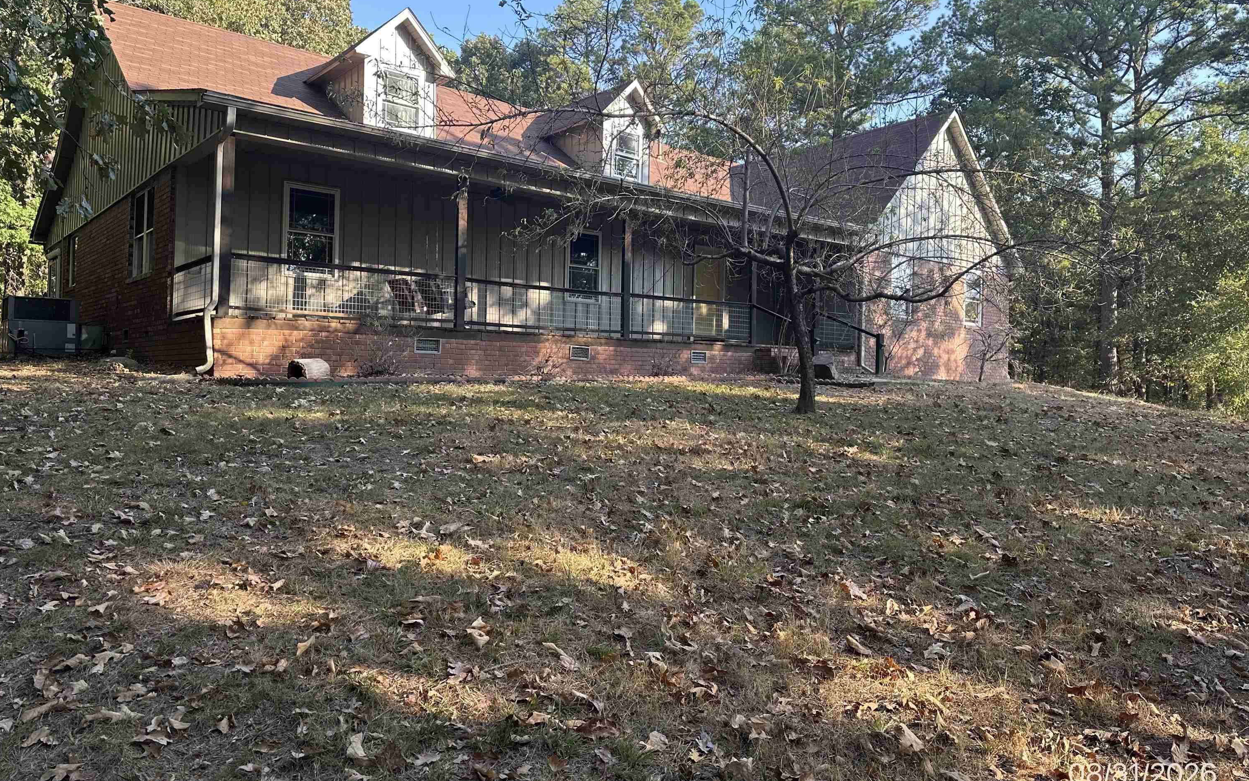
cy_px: 360
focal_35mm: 26
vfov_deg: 47.6
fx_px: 885
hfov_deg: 70.4
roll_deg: -1.0
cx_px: 634
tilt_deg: +2.9
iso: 80
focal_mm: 6.86
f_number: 1.78
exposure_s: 1/393
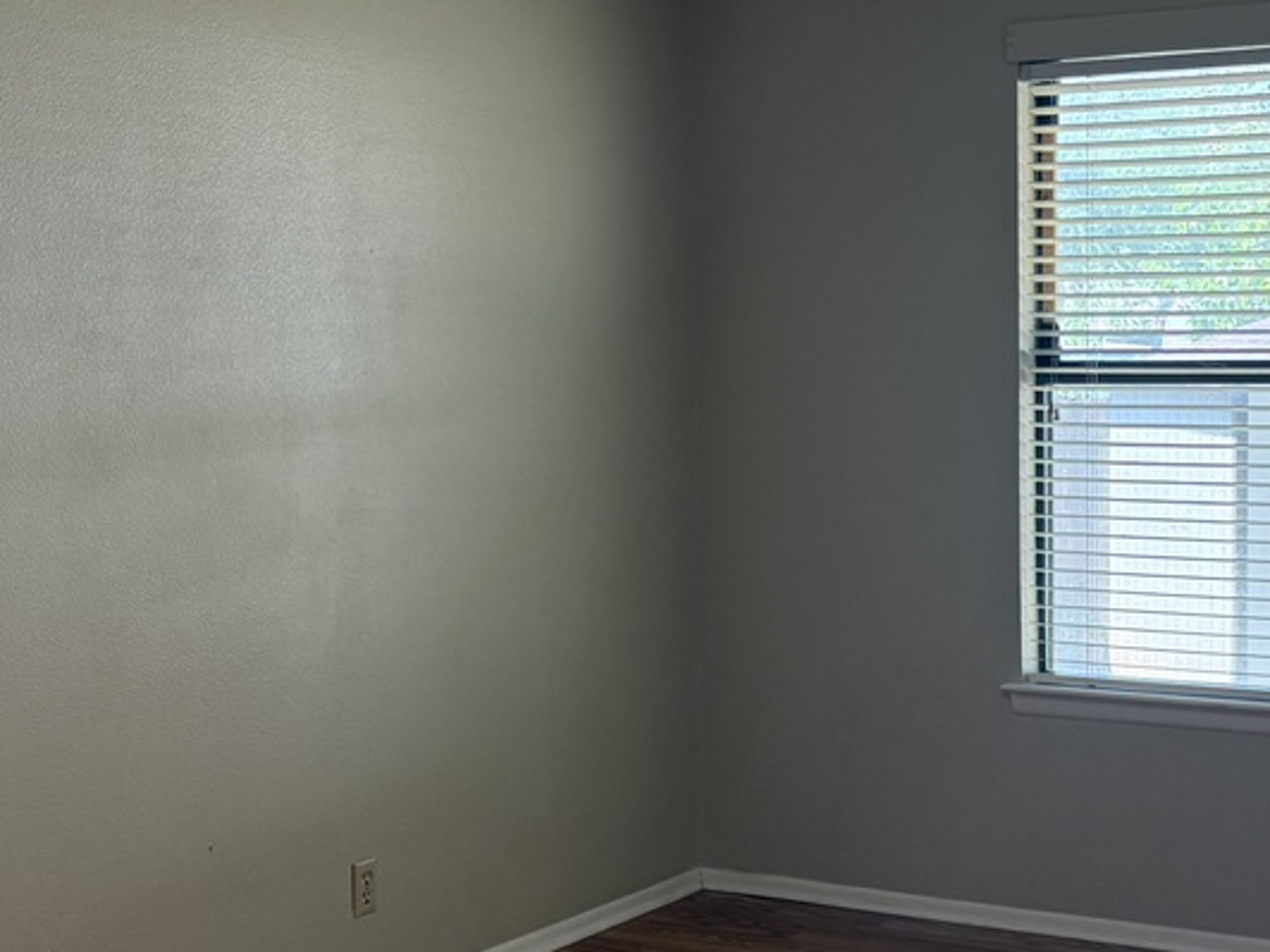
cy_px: 425
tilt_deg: -2.7
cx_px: 828
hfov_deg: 29.6
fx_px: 2385
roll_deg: +0.5
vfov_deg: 22.6
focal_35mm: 65
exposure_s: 1/228
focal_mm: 6.76
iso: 200
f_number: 1.78
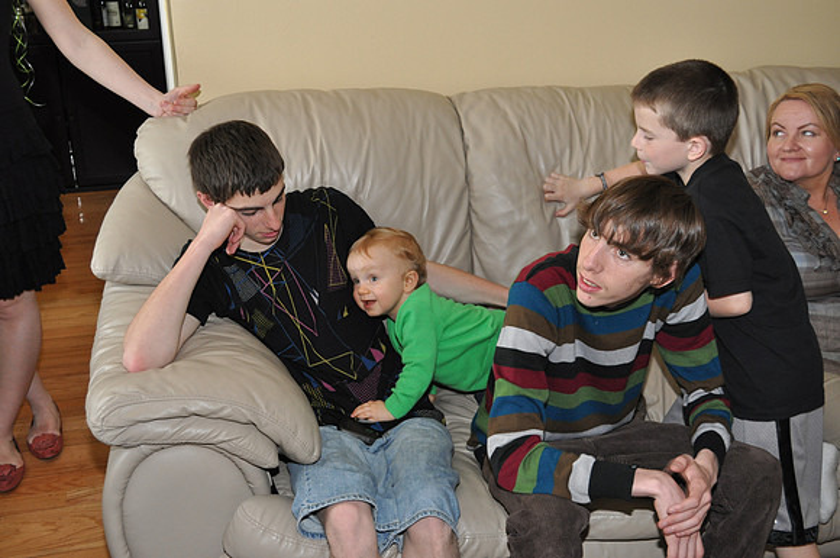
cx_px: 420
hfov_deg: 49.6
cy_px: 279
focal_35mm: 39
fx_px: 909
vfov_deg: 34.1
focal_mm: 26
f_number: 4.2
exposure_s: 1/60
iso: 800
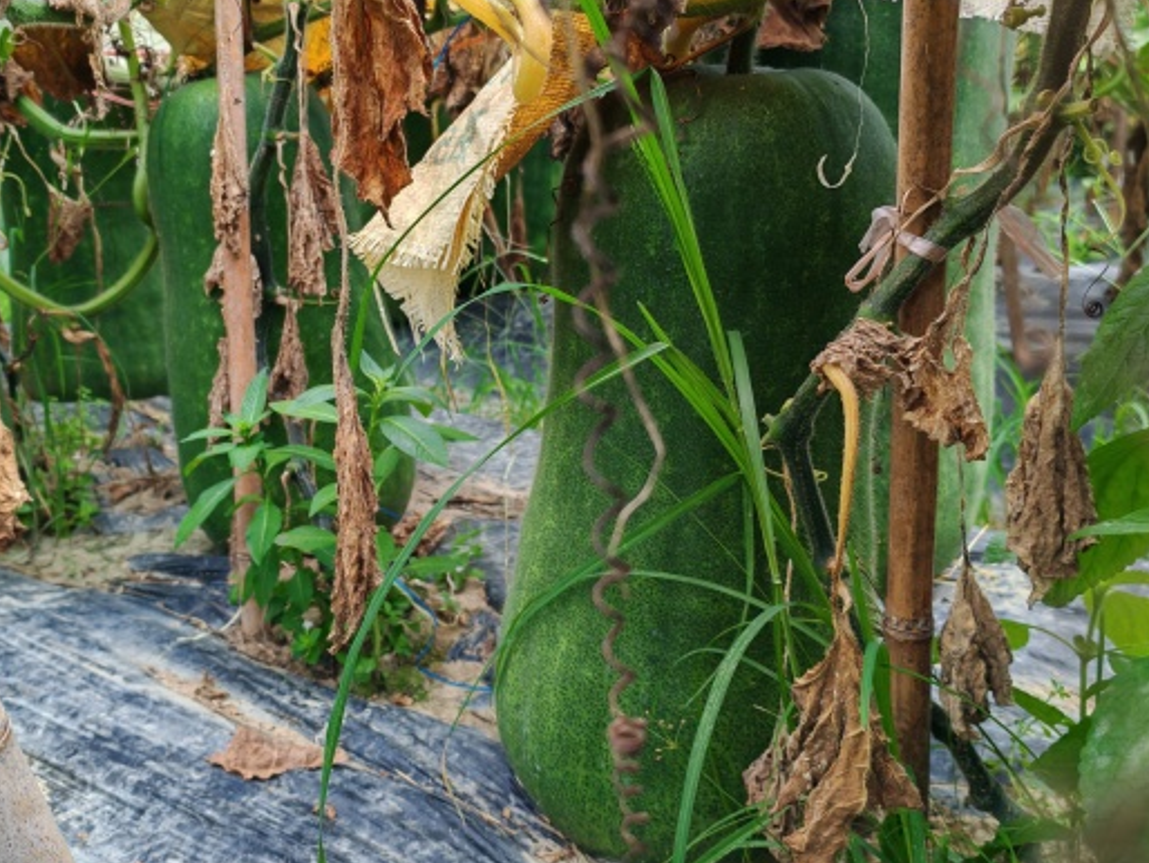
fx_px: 1395
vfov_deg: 34.2
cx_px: 380
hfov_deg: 44.1
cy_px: 333
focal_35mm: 42
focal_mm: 5.52
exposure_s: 1/390
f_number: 1.95
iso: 50
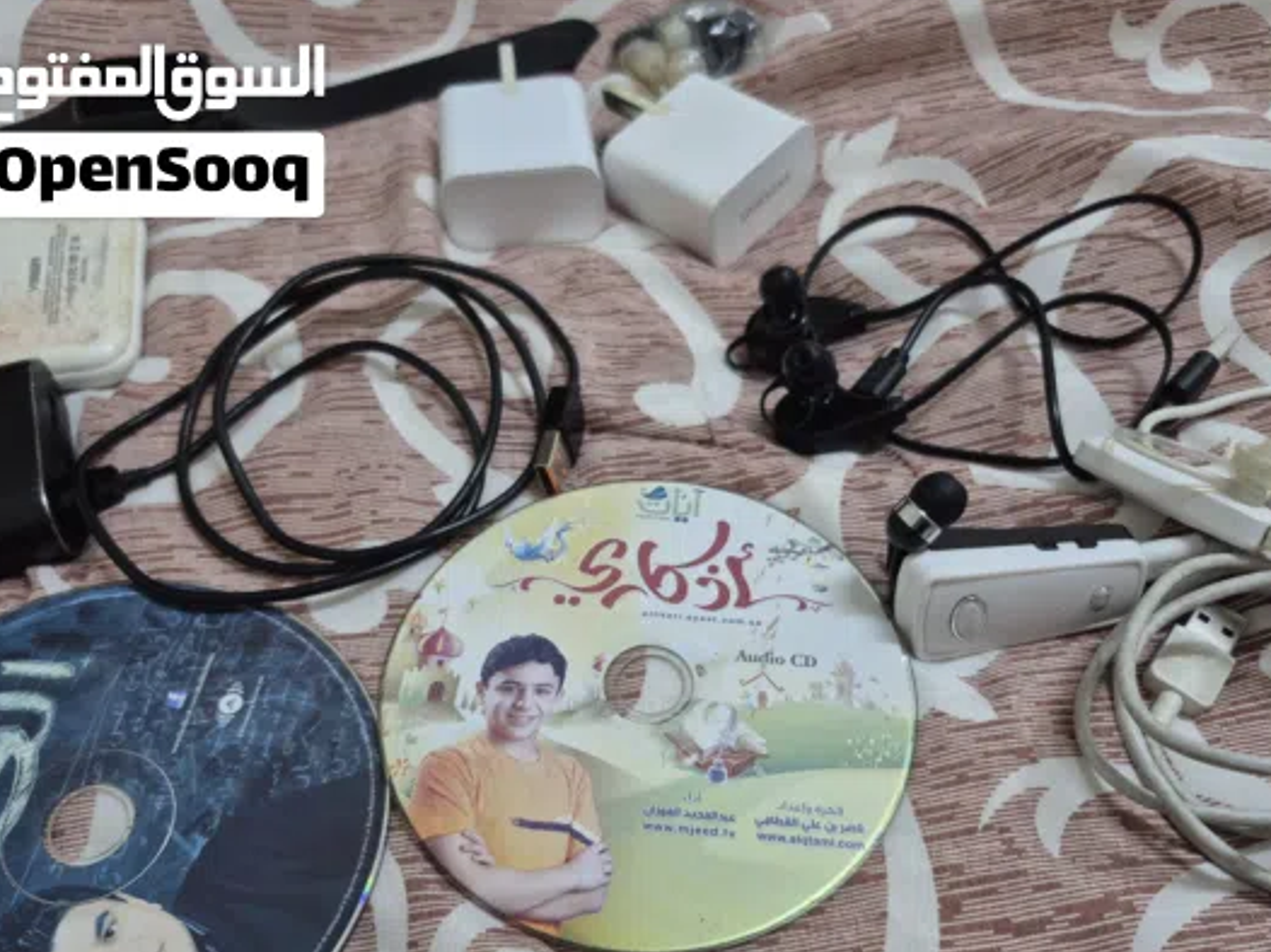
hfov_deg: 63.4
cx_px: 689
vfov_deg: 49.4
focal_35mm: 28
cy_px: 565
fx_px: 1028
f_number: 1.8
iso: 250
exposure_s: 1/100
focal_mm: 5.4
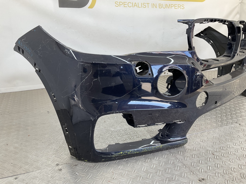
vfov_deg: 48.2
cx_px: 123
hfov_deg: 61.7
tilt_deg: -19.3
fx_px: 206
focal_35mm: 29
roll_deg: -3.4
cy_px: 92
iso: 16
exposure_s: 1/110
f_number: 1.8
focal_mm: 3
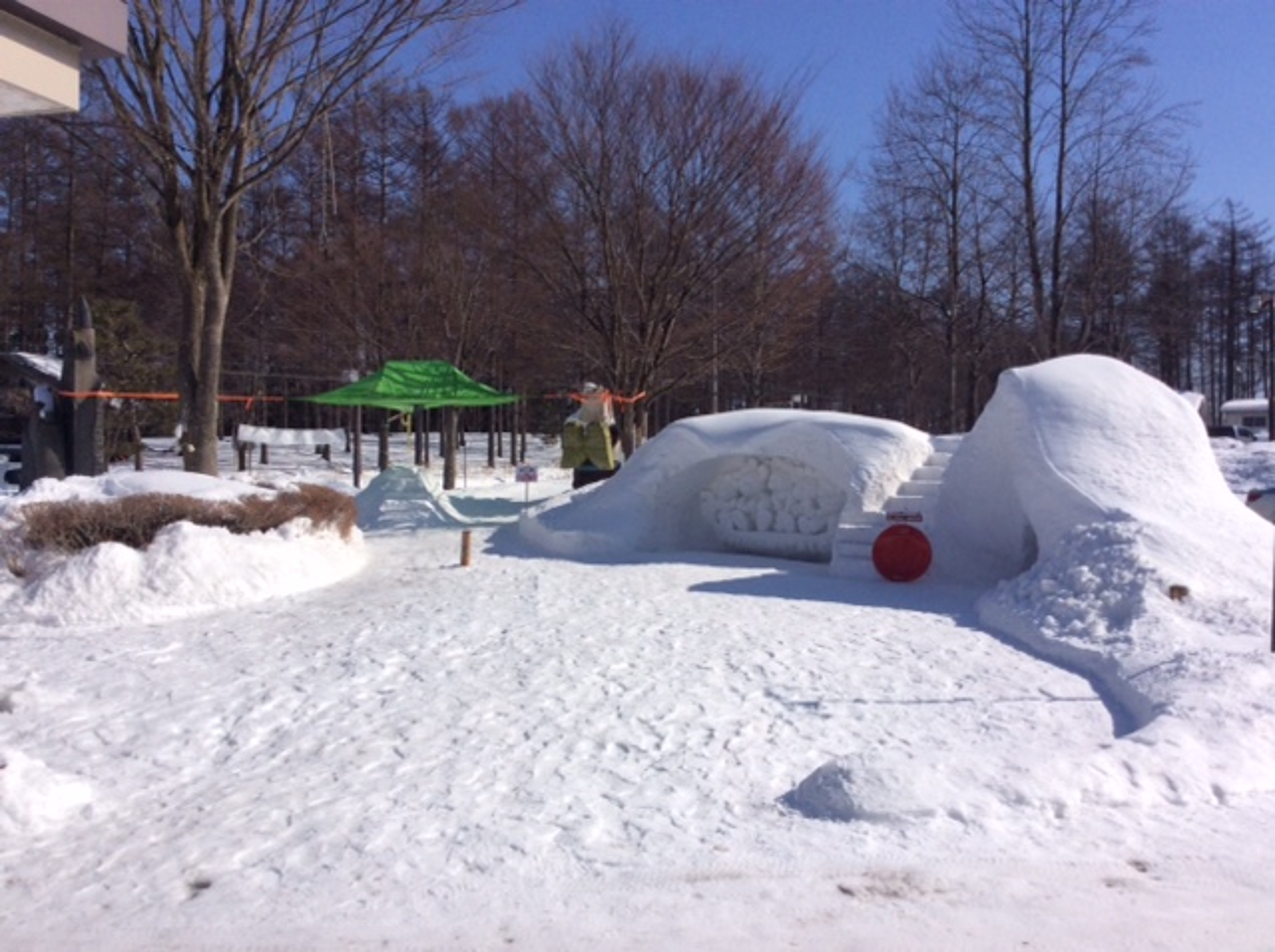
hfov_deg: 56.9
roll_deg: -0.5
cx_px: 638
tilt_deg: -2.4
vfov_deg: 44.1
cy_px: 476
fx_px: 1177
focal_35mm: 32
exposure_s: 1/4098
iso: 32
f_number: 2.4
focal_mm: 3.3
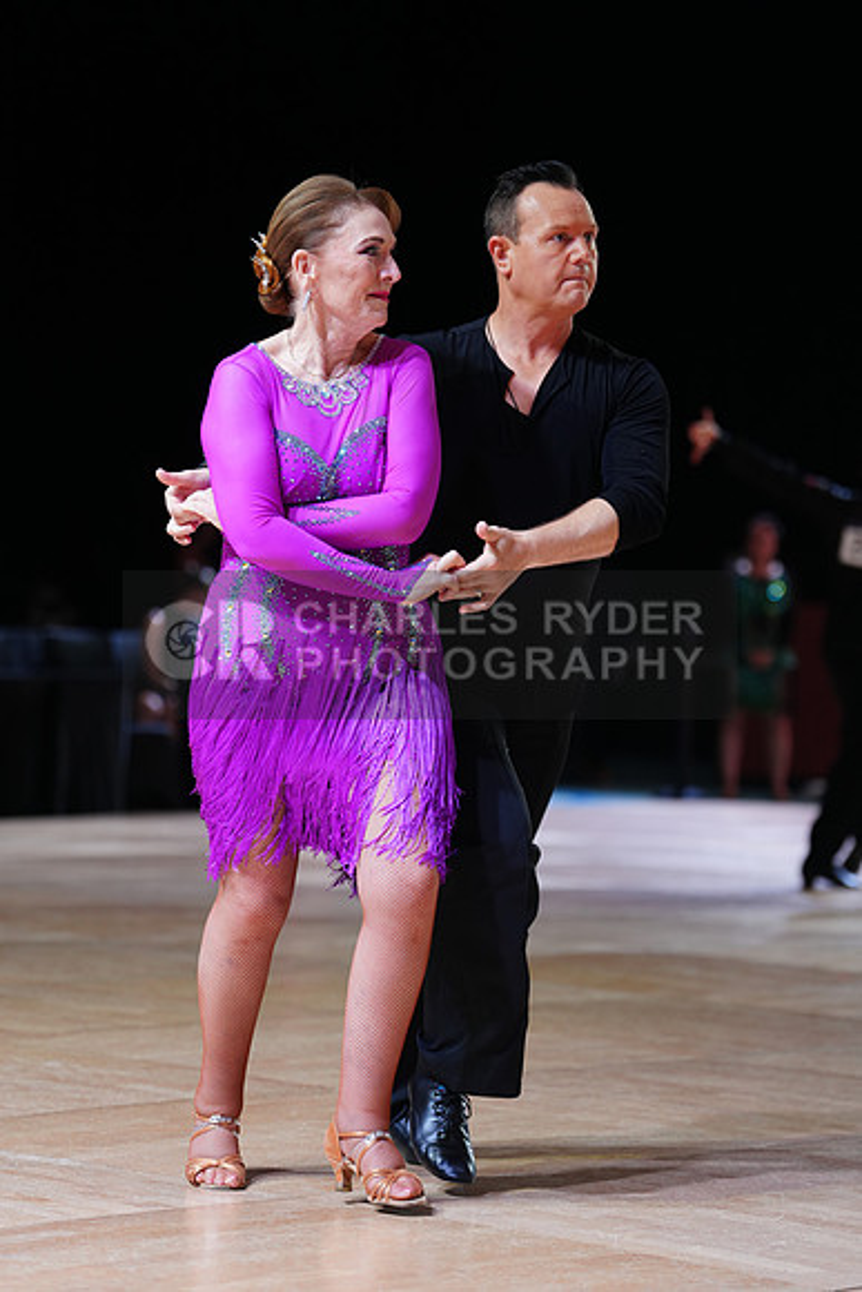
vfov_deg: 17.8
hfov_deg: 11.9
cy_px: 646
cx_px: 431
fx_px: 4128
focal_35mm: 115
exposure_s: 1/400
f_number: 2.8
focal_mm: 115
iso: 640
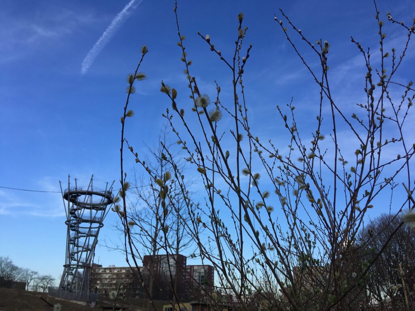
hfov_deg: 61.7
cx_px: 208
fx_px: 348
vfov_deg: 48.2
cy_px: 156
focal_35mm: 29
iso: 25
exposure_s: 1/641
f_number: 2.2
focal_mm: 4.15
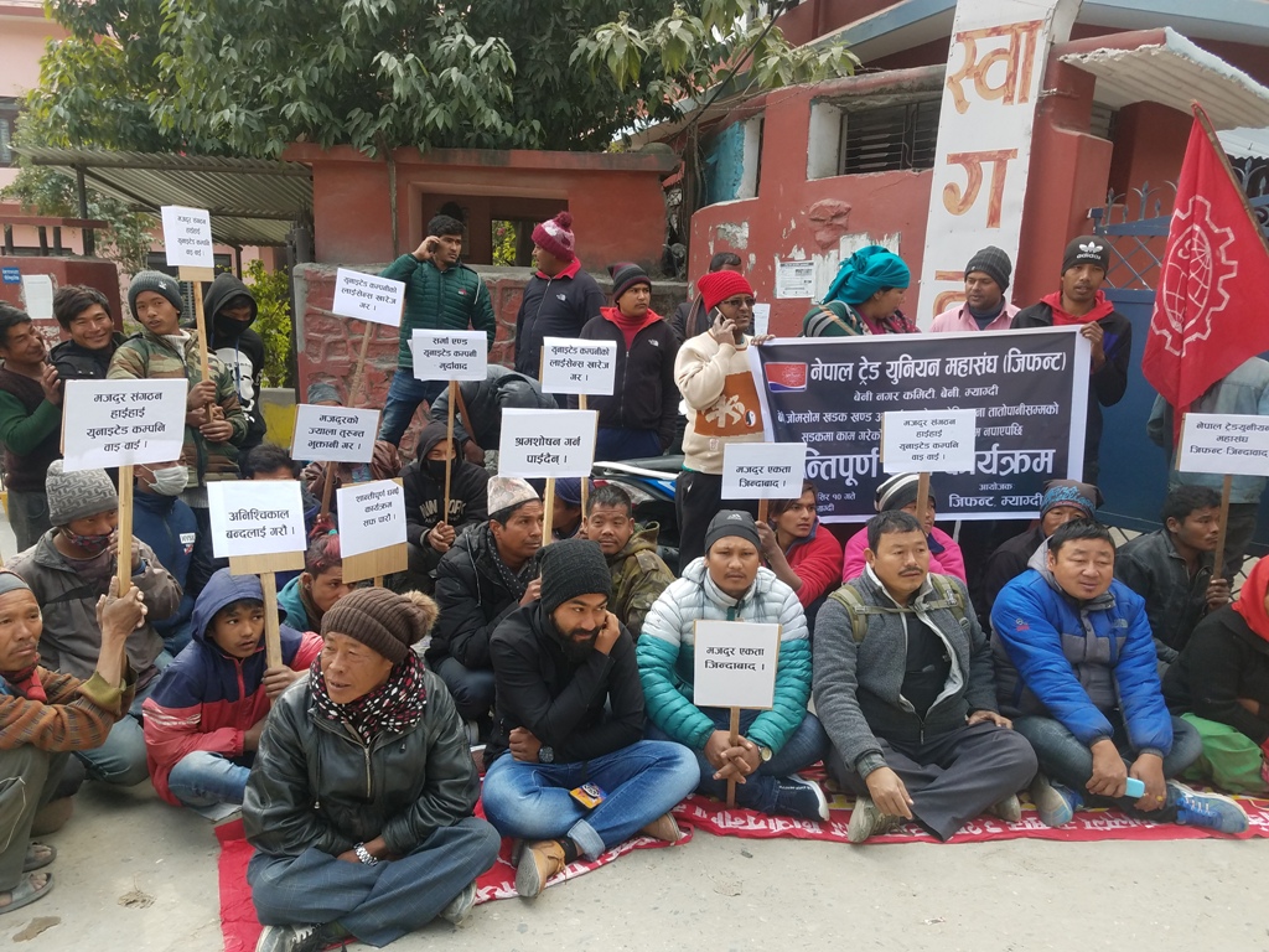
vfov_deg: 53.1
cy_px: 476
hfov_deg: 67.3
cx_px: 634
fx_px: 953
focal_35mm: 26
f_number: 1.7
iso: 40
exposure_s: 1/248
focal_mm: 4.2
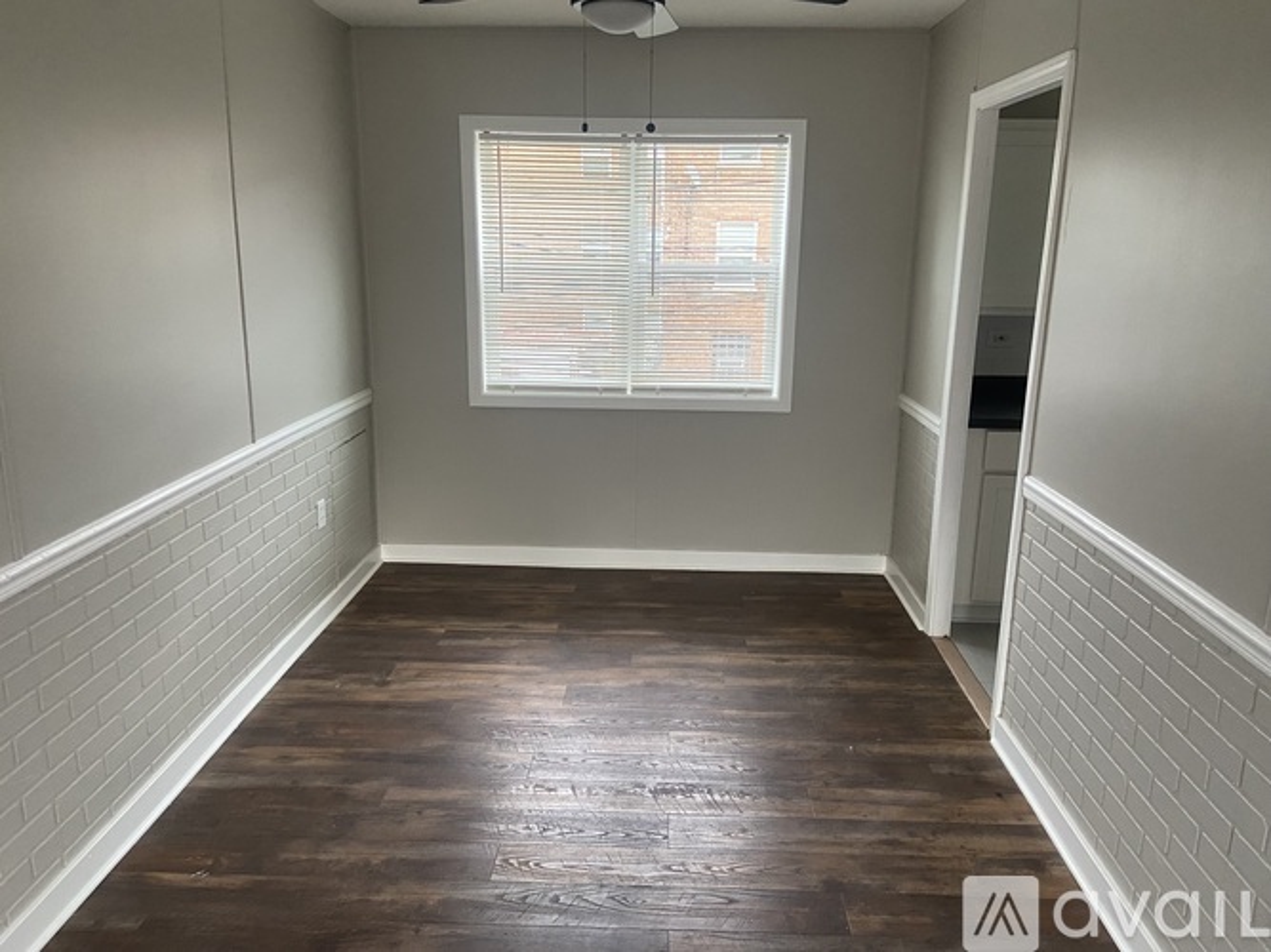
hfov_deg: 67.3
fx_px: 954
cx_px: 636
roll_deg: -0.4
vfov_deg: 53.0
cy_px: 476
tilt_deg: -13.3
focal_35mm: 26
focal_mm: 4.25
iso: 320
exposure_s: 1/60
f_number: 1.8
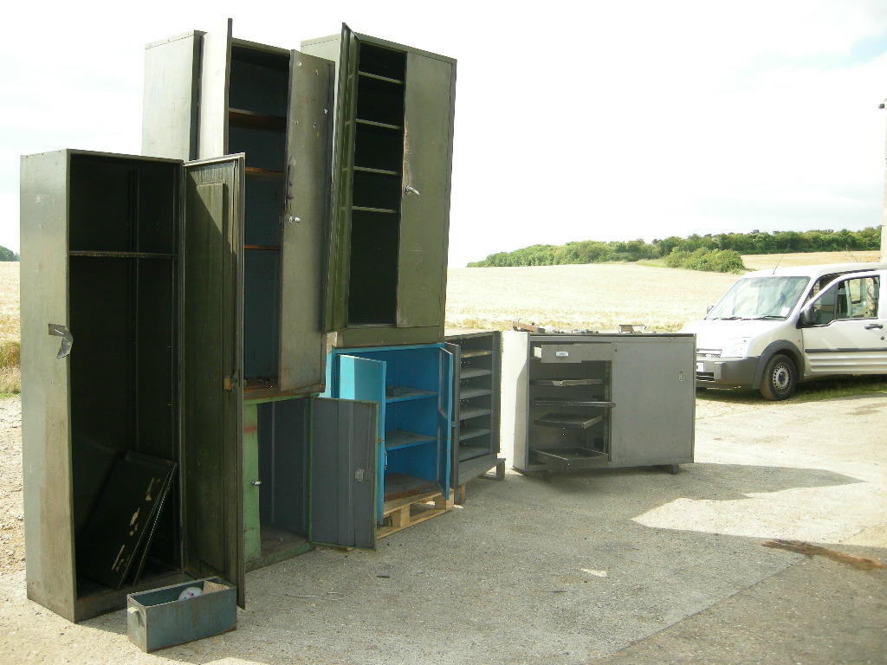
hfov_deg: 51.4
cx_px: 444
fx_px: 922
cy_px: 332
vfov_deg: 39.7
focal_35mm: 36
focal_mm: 7.5
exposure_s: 1/400
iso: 86
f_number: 2.7
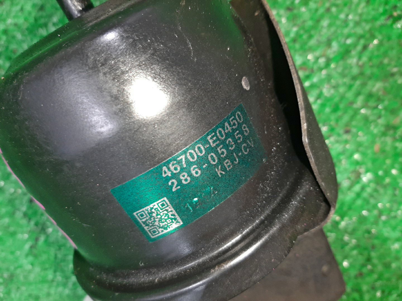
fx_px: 302
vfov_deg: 53.1
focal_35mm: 26
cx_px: 201
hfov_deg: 67.3
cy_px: 150
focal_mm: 3.93
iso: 136
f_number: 1.7
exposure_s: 1/50
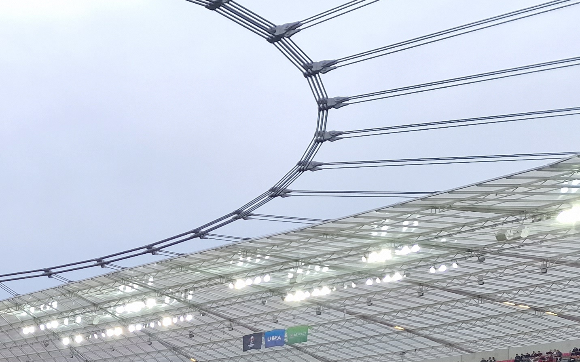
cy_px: 582
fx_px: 1075
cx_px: -84
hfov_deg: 27.2
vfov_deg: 16.9
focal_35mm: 68
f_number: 1.8
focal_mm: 6.4
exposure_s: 1/100
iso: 50
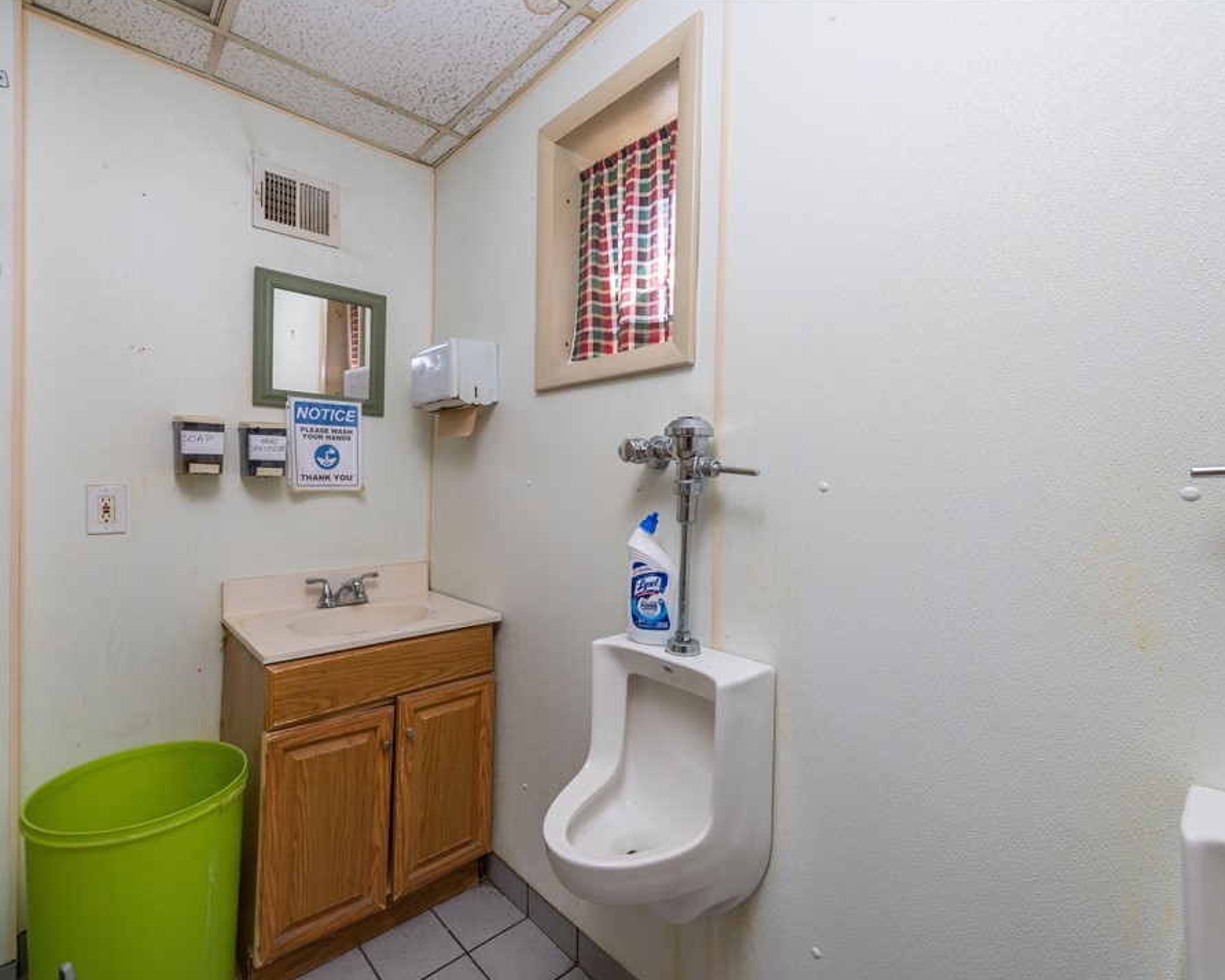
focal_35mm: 16
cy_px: 489
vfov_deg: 80.4
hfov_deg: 92.5
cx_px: 527
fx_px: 580
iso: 200
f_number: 9
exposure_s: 1/60
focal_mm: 14
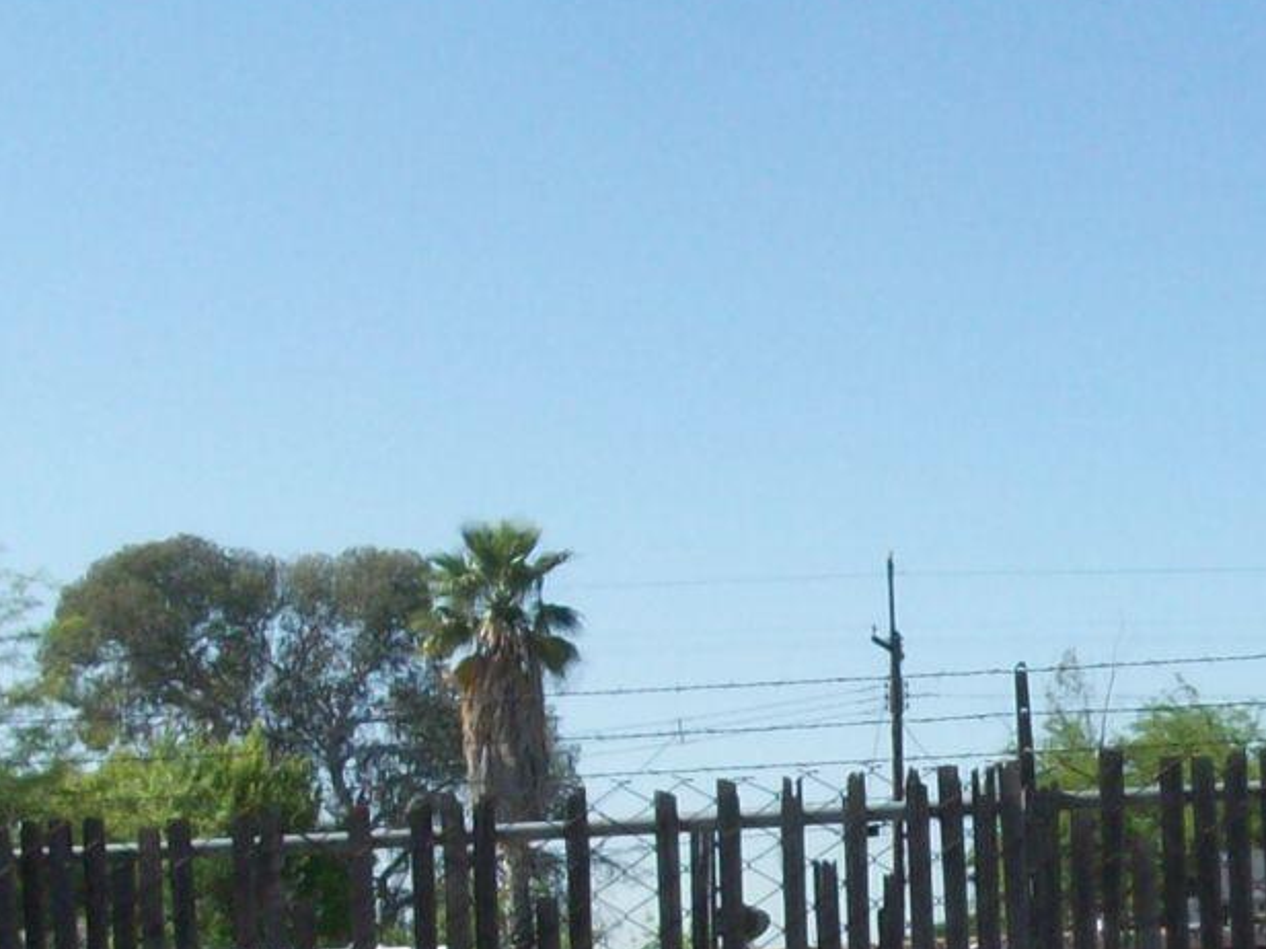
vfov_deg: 13.0
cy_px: 760
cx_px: 1365
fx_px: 4133
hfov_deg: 16.9
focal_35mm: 113
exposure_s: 1/306
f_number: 5.5
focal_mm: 5.7
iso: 64
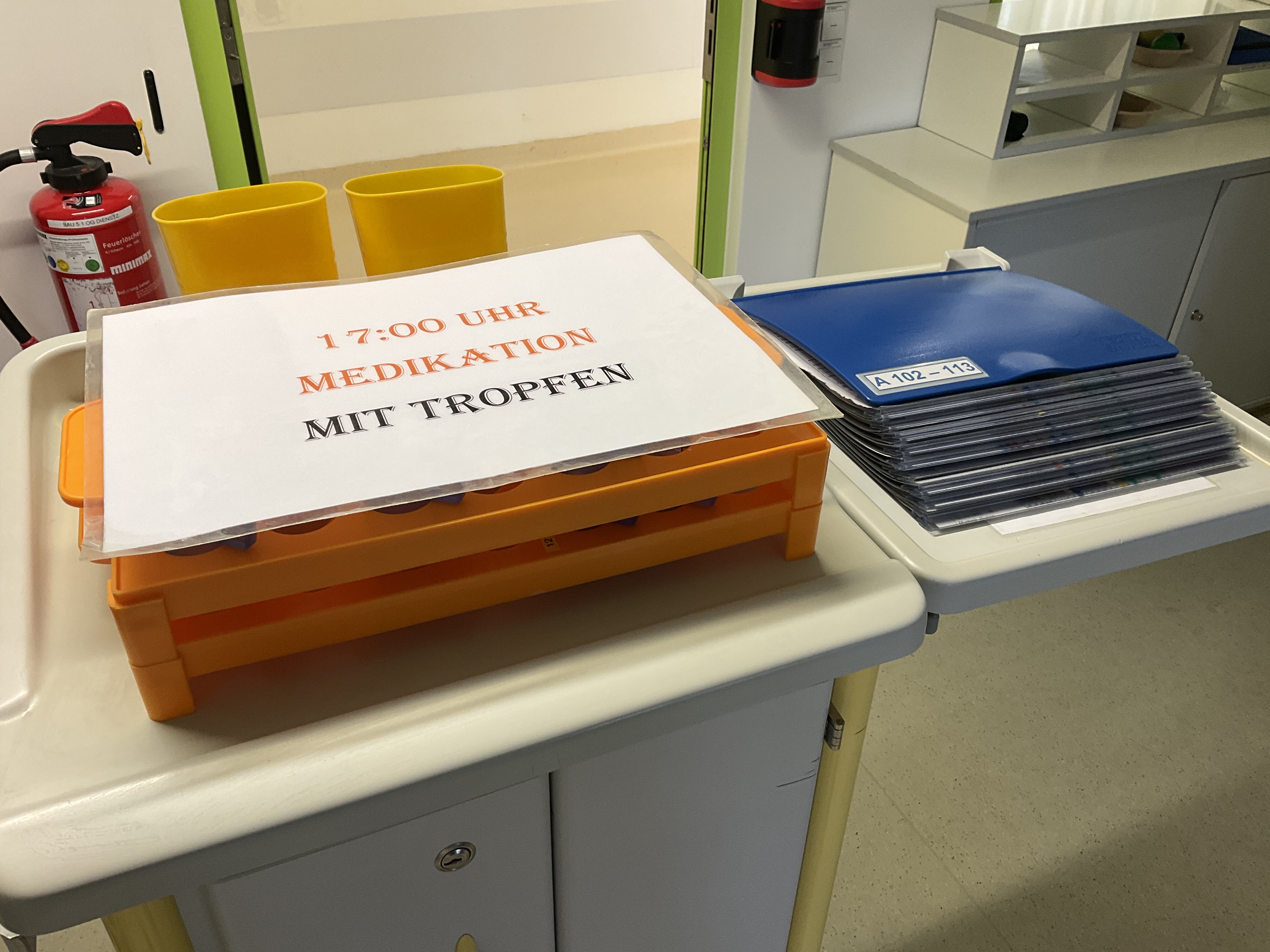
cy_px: 476
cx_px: 635
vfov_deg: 48.2
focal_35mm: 29
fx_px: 1064
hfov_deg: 61.7
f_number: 1.8
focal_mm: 3
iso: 50
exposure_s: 1/100
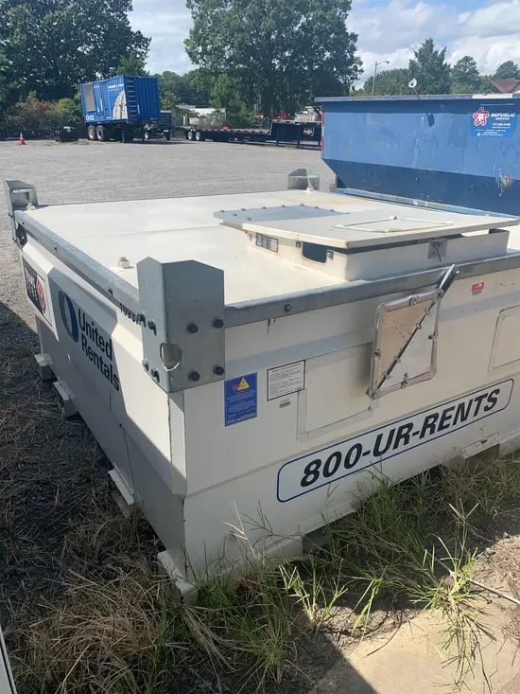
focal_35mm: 26
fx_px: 521
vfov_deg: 67.3
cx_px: 260
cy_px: 347
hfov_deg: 53.1
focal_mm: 4.25
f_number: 1.8
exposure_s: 1/2257
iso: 25
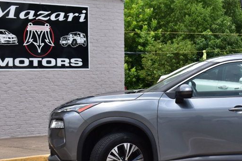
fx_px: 813
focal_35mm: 121
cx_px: 227
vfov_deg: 11.3
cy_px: 112
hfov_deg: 16.7
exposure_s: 1/500
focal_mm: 40
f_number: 11
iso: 400
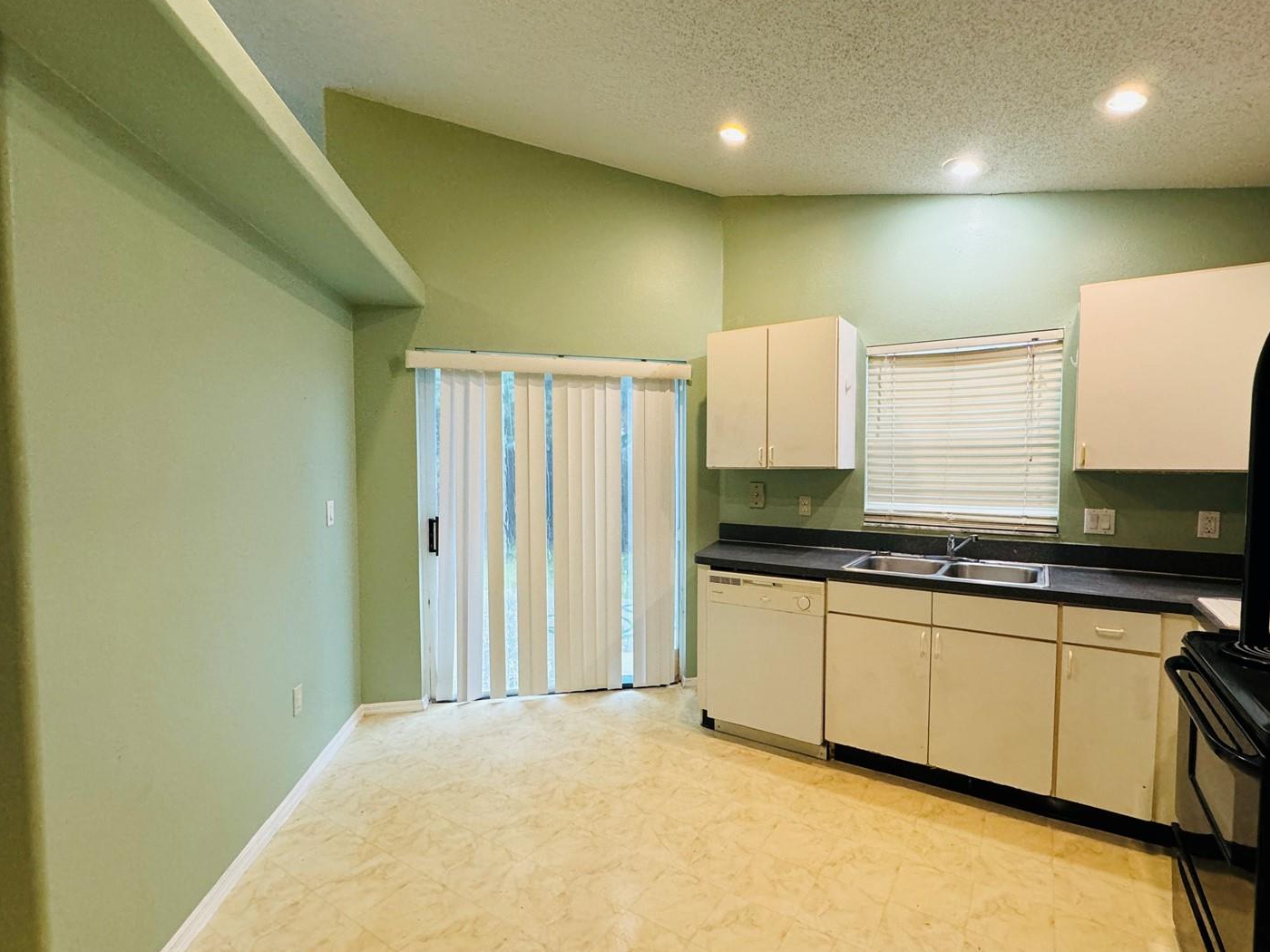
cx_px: 707
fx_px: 587
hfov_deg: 94.1
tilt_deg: -3.0
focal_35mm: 16
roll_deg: -0.9
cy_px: 491
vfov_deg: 78.1
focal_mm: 2.22
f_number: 2.2
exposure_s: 1/60
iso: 320
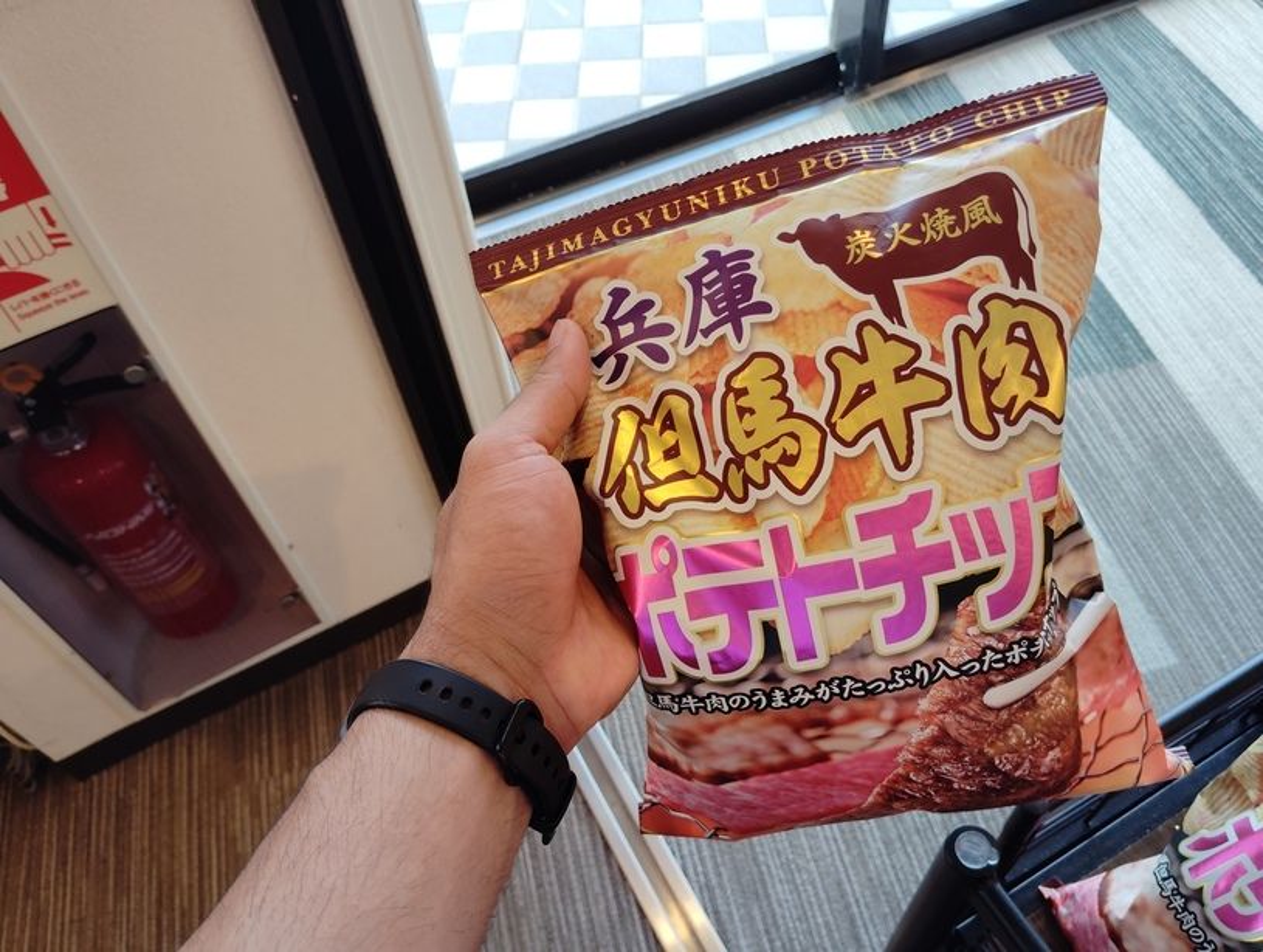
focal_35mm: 28
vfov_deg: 49.9
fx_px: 1023
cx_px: 632
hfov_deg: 63.4
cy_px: 476
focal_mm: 4.22
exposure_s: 1/100
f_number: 1.8
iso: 348
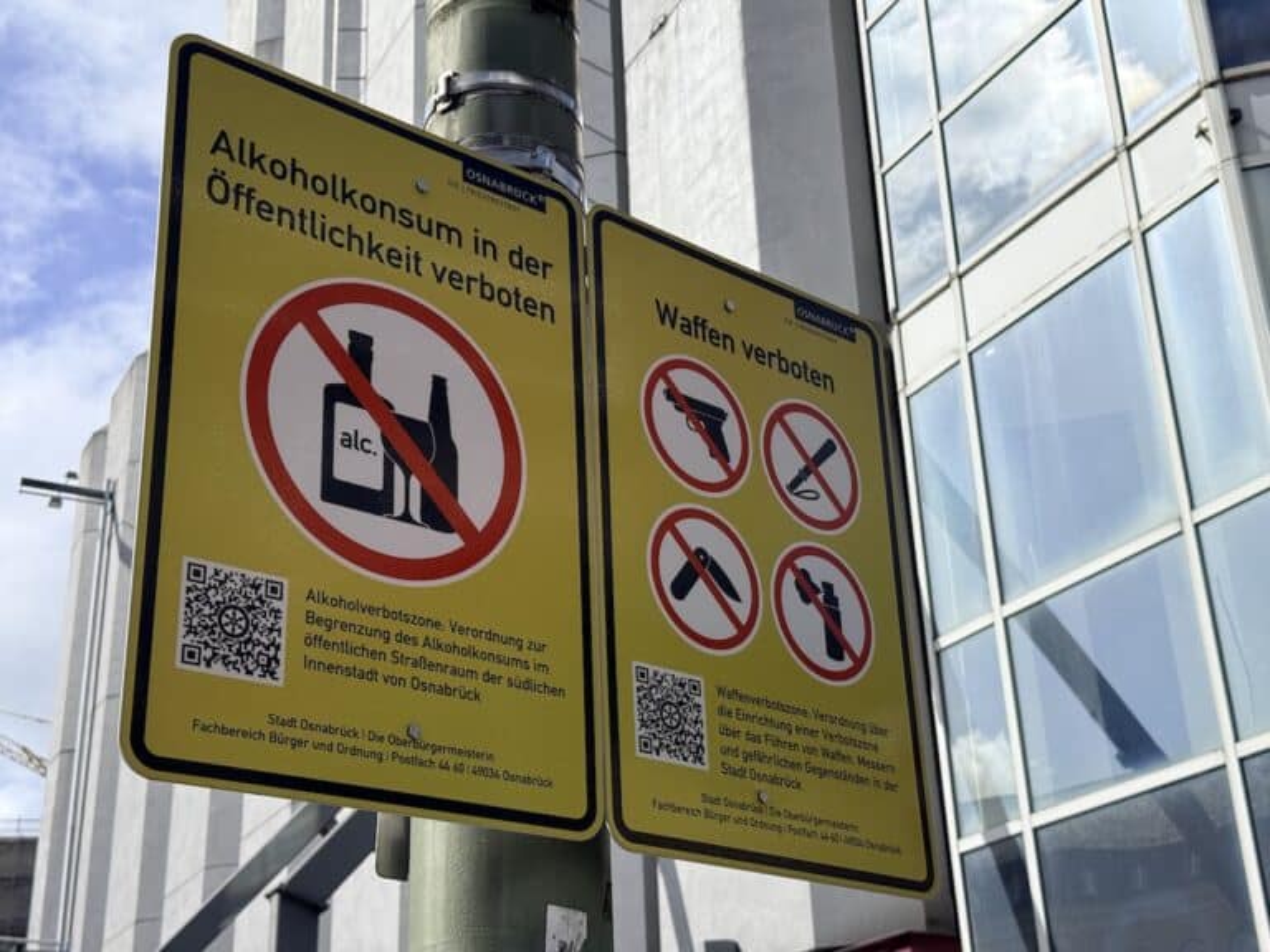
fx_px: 1761
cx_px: 635
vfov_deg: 30.3
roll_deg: +2.1
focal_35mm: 48
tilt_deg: +27.3
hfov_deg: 39.7
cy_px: 476
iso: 64
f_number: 1.78
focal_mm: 6.76
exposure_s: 1/7874
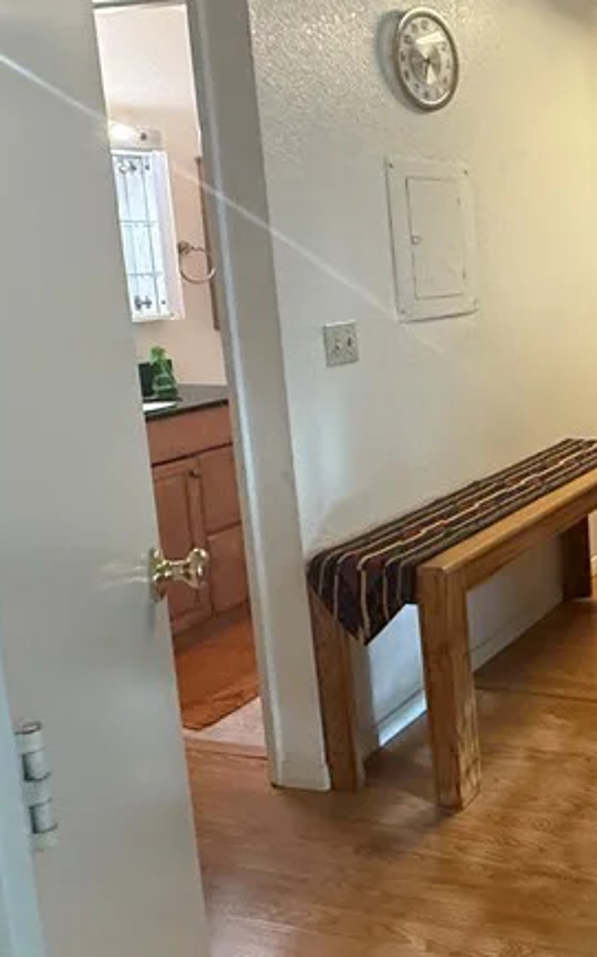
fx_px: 912
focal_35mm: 35
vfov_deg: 54.5
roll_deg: +1.4
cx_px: 819
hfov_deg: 28.2
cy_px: 337
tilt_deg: -6.3
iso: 500
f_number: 2.2
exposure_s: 1/120
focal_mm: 2.22
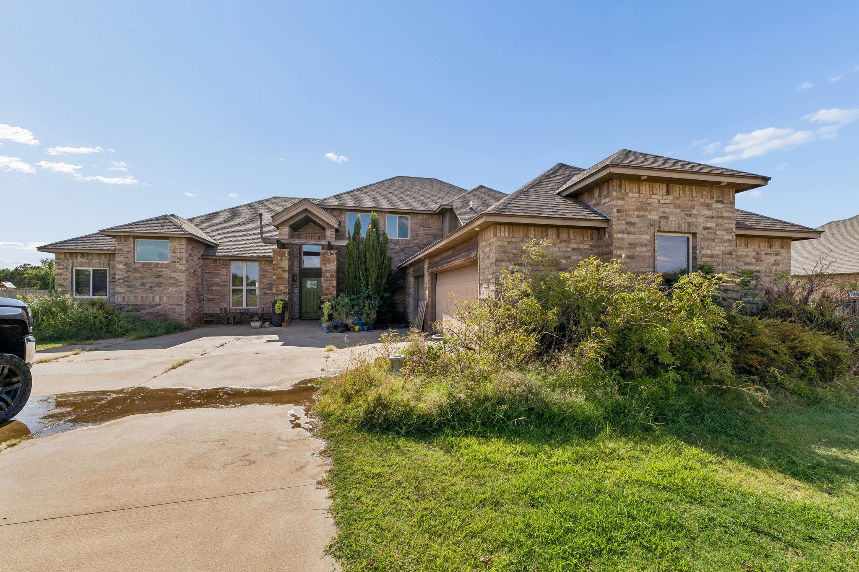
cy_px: 286
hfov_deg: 100.4
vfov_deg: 77.3
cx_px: 430
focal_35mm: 15
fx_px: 358
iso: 200
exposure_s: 1/1600
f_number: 8
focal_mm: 10
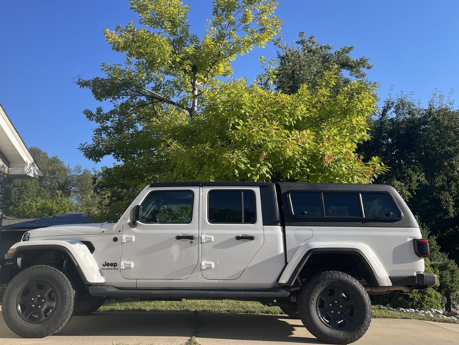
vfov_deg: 46.8
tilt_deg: +11.8
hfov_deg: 59.7
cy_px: 169
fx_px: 398
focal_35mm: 30
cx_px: 199
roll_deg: +1.5
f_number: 1.6
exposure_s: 1/1855
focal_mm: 4.2
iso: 32
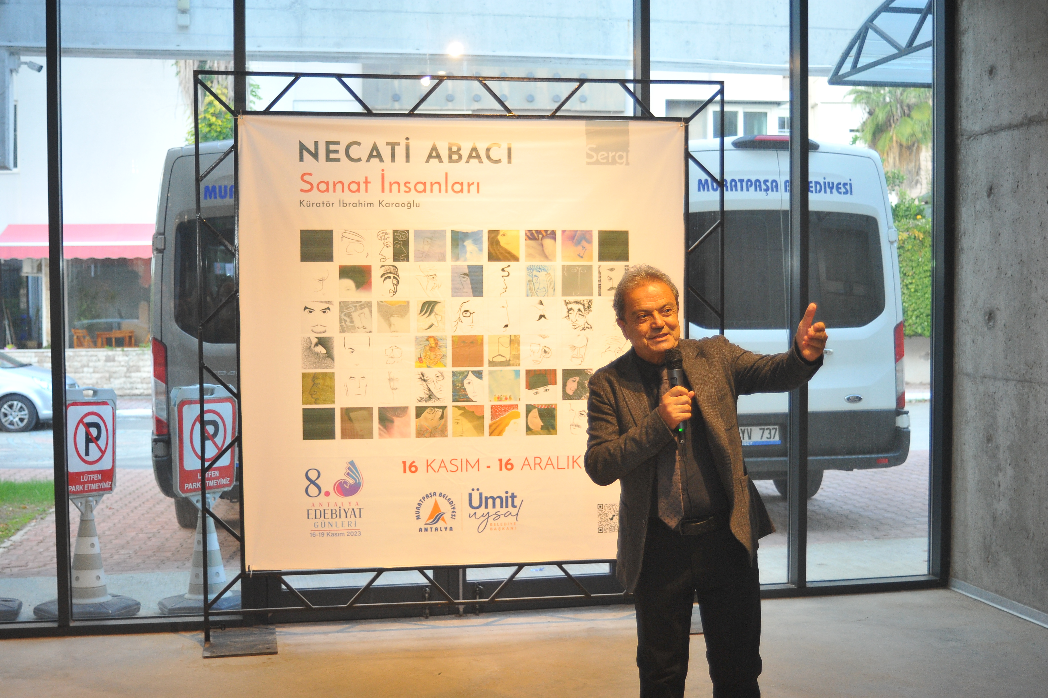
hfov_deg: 44.5
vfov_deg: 30.5
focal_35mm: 44
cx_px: 524
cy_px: 349
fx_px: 1280
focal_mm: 44
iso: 2000
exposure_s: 1/125
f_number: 4.2
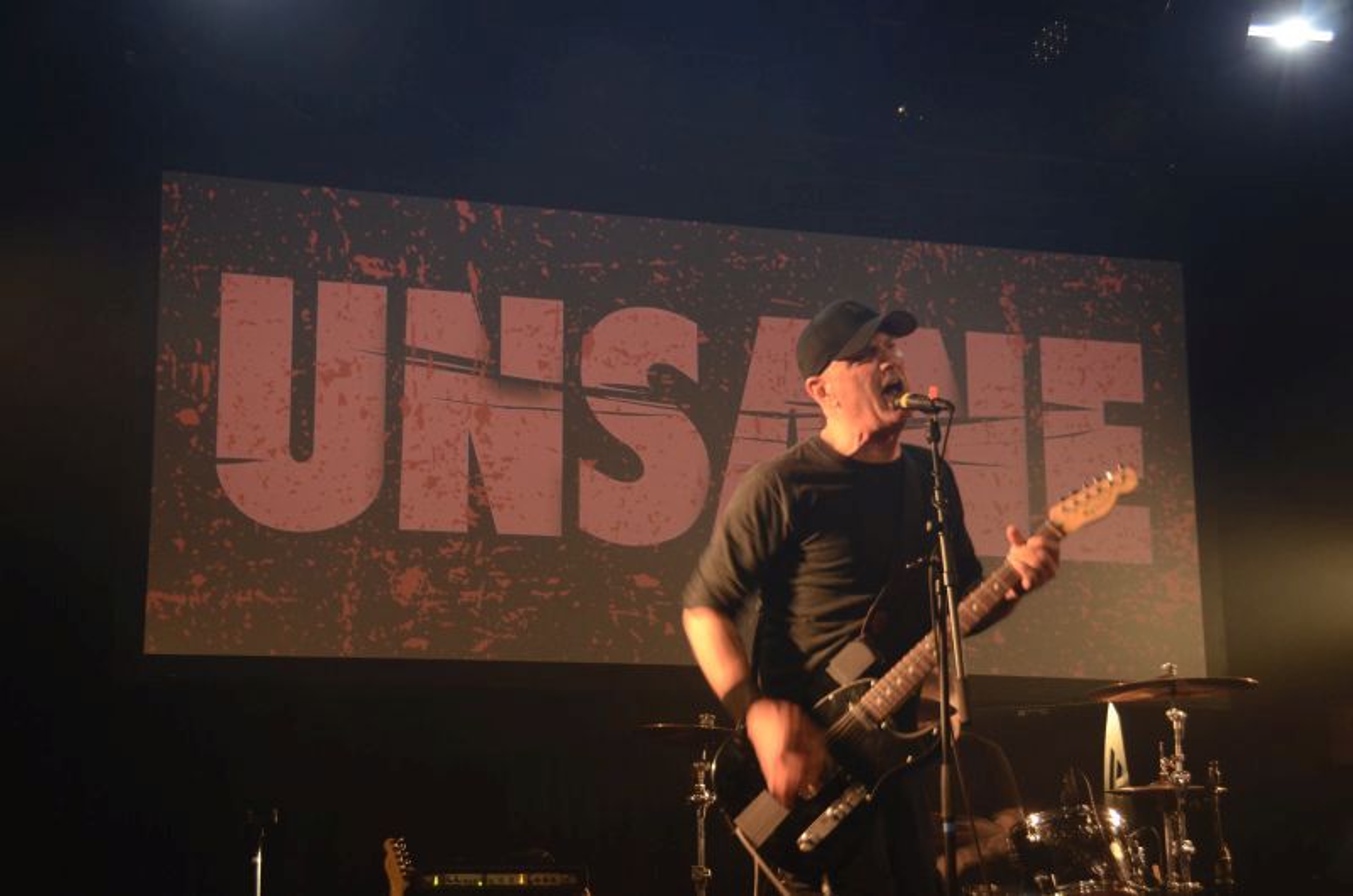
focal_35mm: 57
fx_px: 2138
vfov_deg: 23.7
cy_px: 448
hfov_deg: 35.1
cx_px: 676
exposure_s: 1/25
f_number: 5
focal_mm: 38
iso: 1600
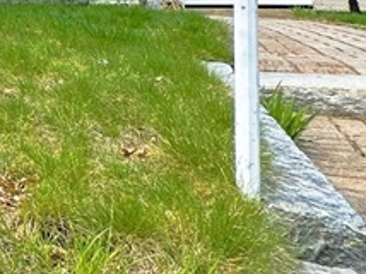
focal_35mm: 67
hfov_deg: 15.9
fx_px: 708
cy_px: -120
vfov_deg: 19.5
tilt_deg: +10.9
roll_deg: -0.9
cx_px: -484
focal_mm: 2.22
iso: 50
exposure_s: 1/1024
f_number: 2.2
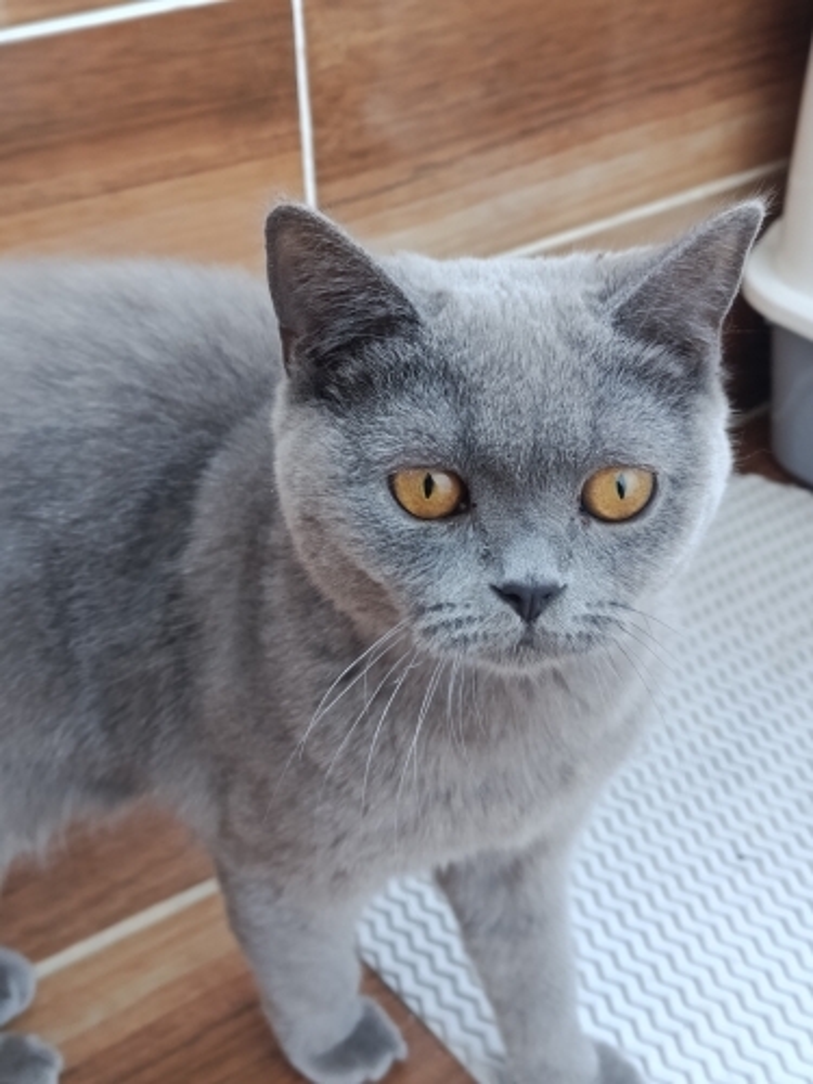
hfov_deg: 30.3
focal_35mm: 48
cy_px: 542
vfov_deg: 39.7
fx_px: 1503
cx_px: 406
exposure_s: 1/100
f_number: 1.7
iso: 622
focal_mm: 5.24
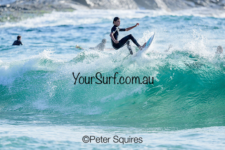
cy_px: 75
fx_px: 5001
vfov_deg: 1.7
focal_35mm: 800
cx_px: 112
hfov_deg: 2.6
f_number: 6.3
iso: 320
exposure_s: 1/2000
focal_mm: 800
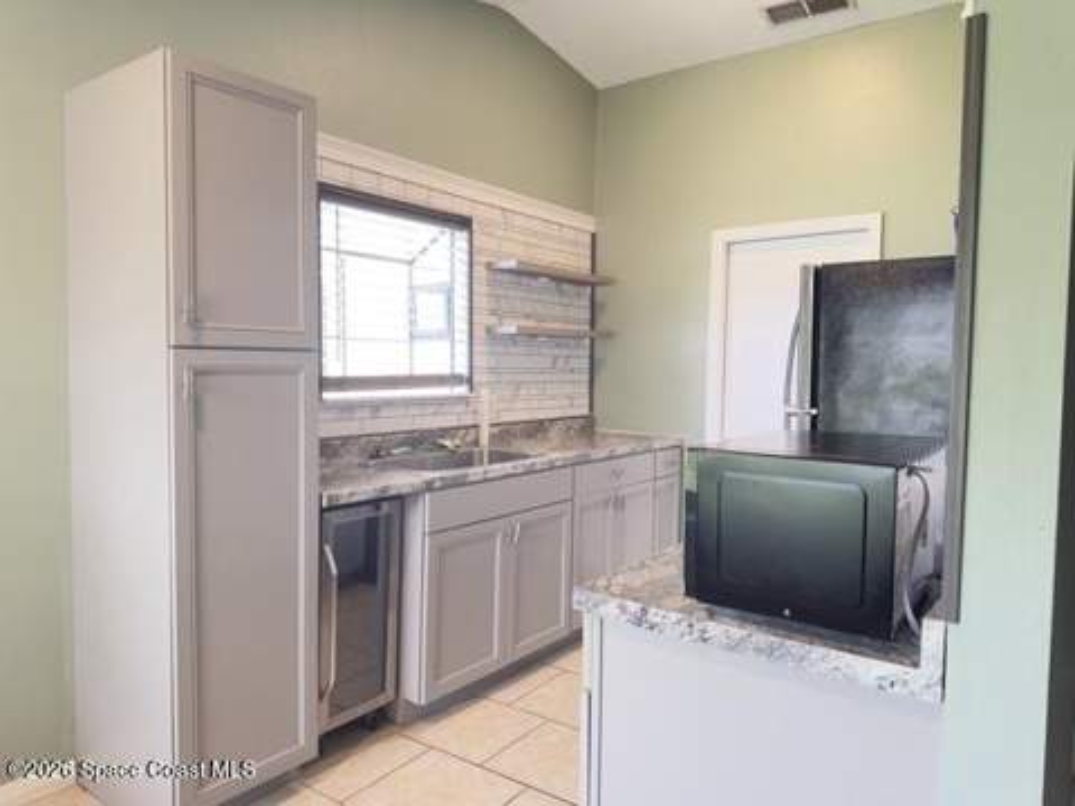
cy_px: 403
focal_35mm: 24
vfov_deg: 56.8
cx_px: 538
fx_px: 745
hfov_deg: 71.6
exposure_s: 1/60
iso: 320
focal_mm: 6.76
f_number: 1.78
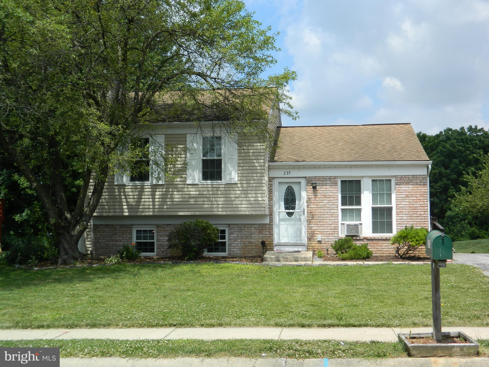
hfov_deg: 40.4
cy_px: 184
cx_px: 244
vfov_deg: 30.9
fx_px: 664
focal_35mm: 47
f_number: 3.6
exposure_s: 1/800
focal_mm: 8.4
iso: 80
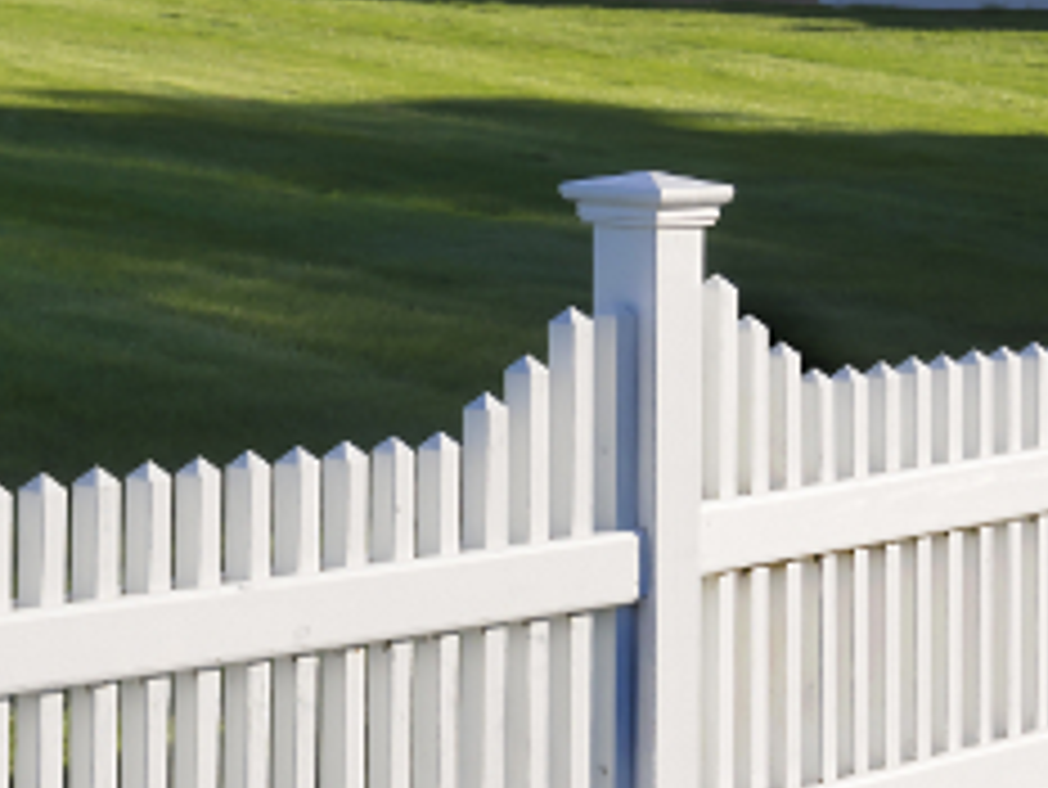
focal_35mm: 176
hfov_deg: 11.1
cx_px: 27
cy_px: 630
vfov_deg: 8.4
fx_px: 5331
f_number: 6.7
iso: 200
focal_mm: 32
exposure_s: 1/350
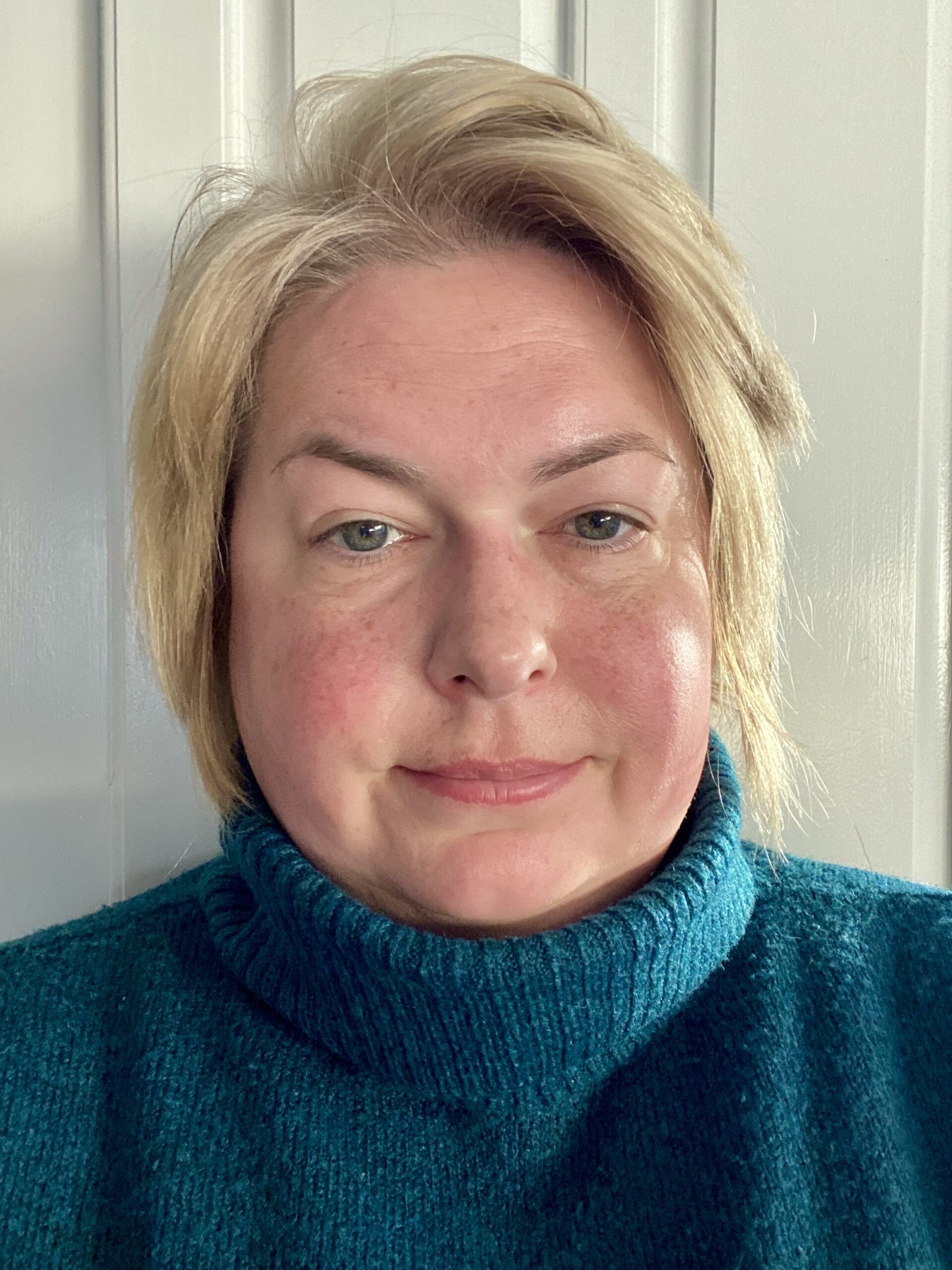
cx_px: 476
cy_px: 635
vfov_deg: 60.0
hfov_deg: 46.8
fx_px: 1100
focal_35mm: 30
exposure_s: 1/60
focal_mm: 2.71
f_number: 2.2
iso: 320
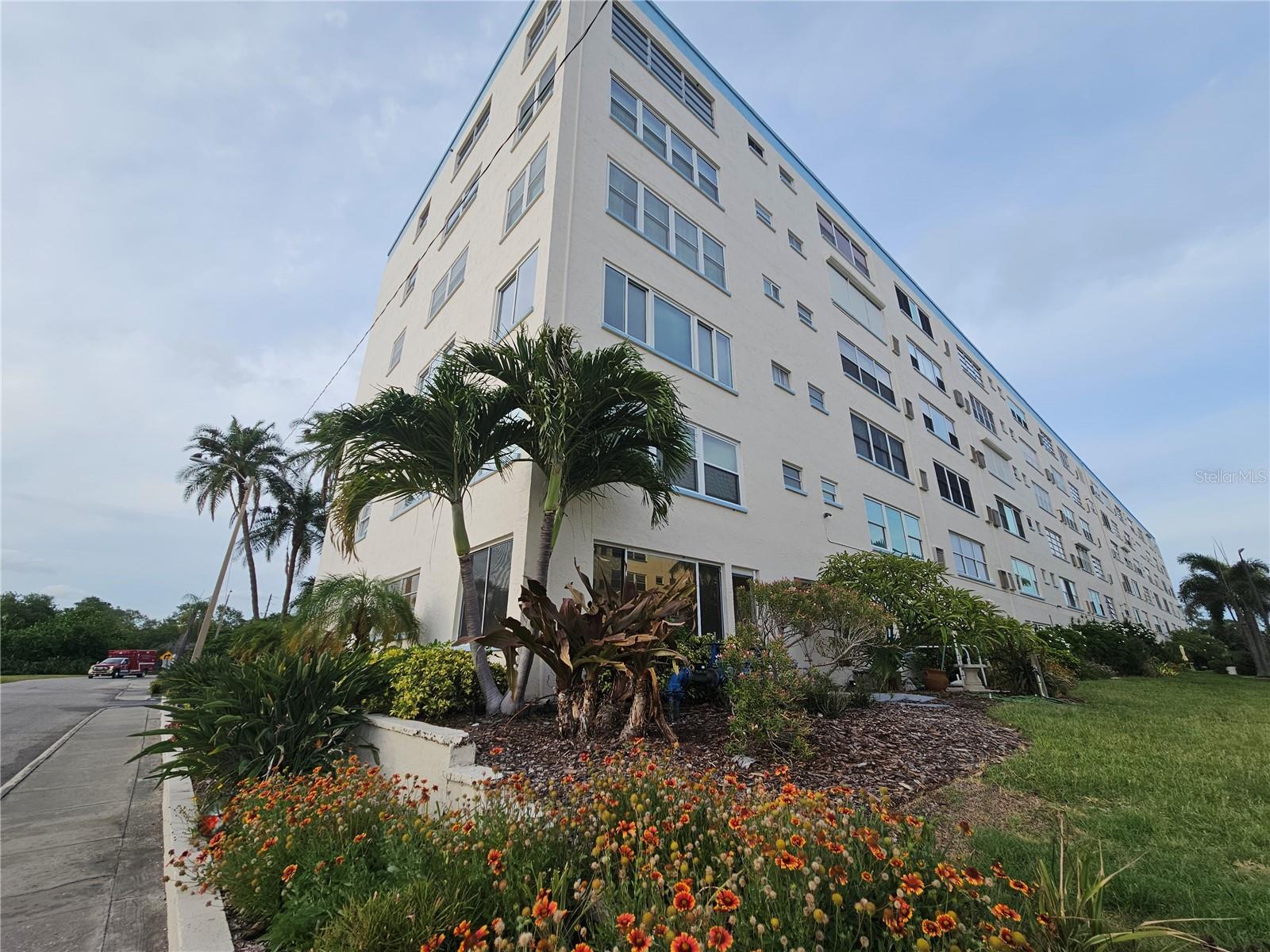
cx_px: 635
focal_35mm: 13
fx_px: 477
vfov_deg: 89.9
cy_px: 476
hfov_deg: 106.2
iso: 50
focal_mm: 2.2
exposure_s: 1/871
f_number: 2.2
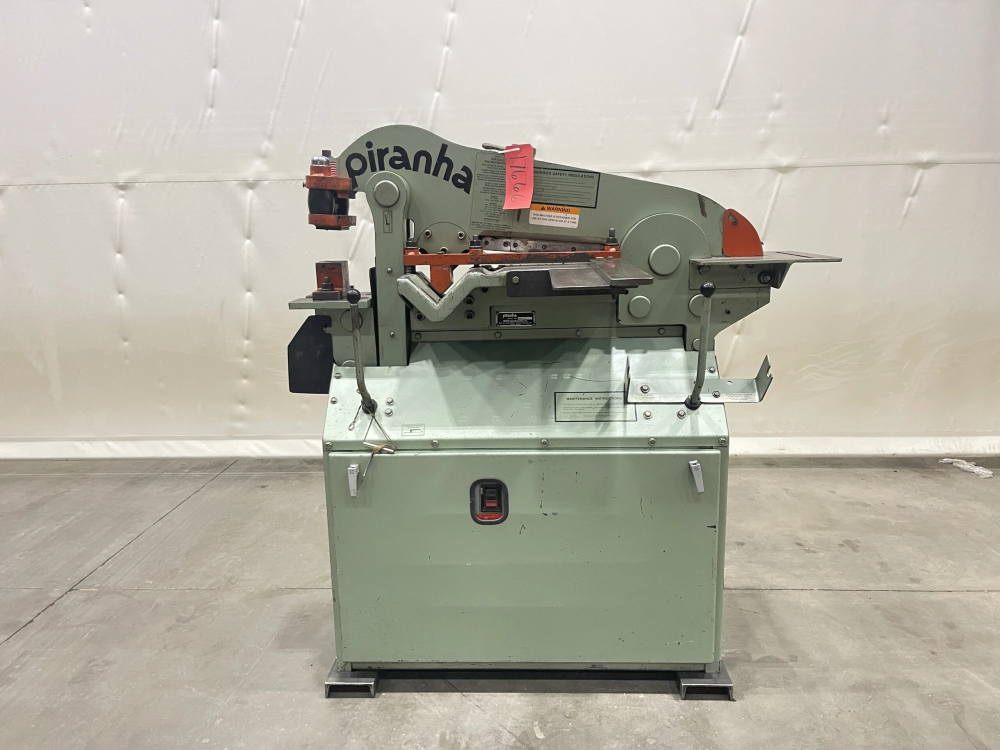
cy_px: 375
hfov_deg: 69.4
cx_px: 500
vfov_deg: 54.9
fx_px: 722
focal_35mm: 25
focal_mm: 5.1
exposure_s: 1/60
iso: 400
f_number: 1.6
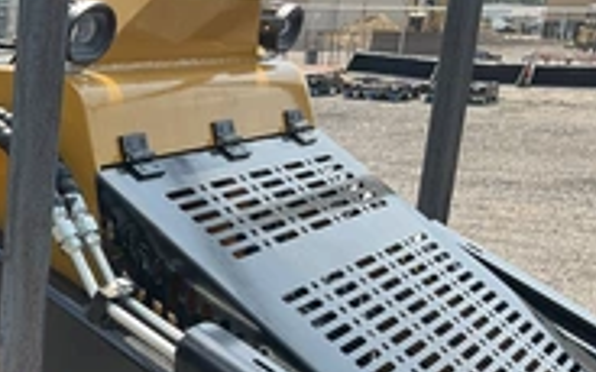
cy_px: 388
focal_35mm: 67
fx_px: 1088
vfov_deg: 18.8
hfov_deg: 28.3
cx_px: -32
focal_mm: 3
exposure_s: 1/657
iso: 25
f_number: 1.8
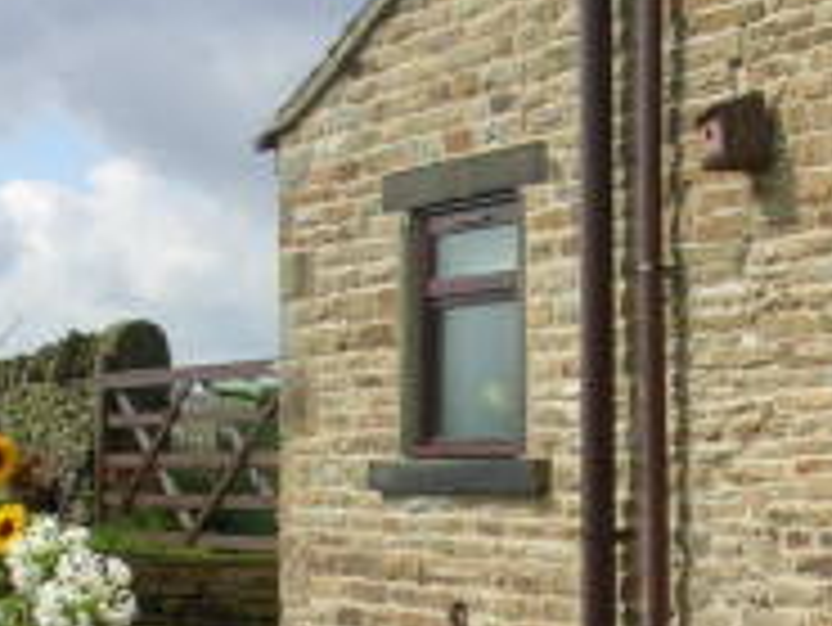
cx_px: 598
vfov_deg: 12.3
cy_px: 685
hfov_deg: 16.5
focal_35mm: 119
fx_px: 2862
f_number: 5.9
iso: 50
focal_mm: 6.6
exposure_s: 1/225
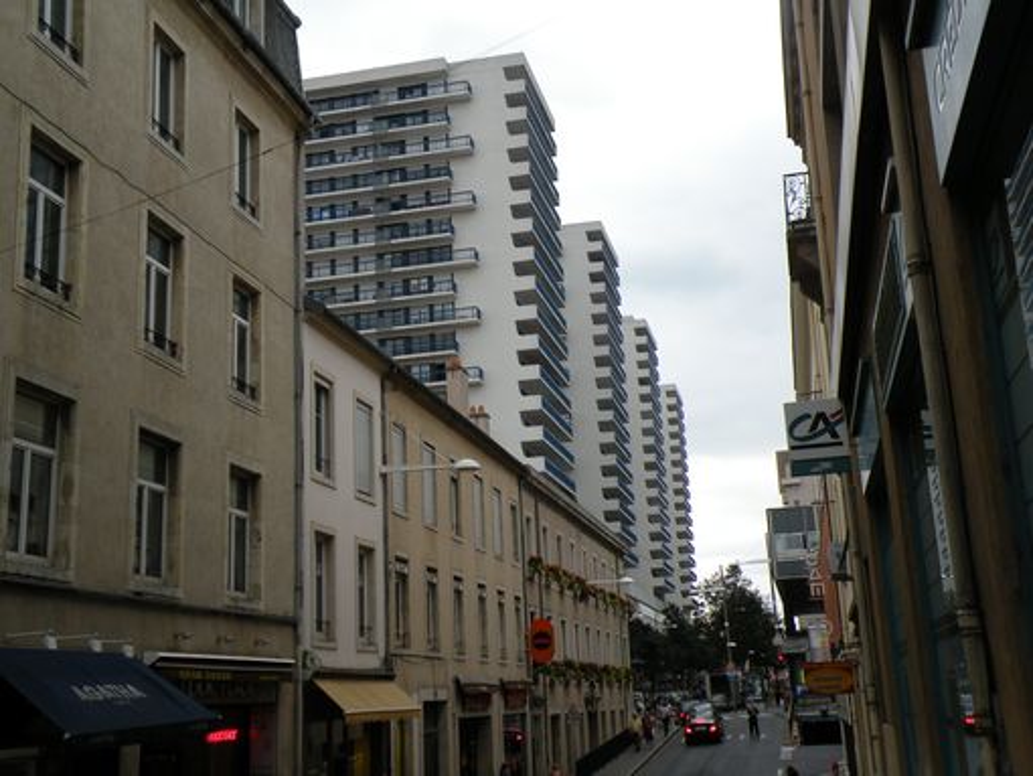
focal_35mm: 42
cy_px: 388
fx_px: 1254
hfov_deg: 44.8
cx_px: 516
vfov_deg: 34.4
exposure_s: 1/125
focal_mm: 7.4
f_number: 4
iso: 64
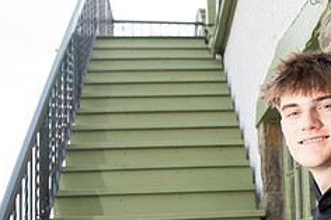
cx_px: 252
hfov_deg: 30.8
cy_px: 268
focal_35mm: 64
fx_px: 588
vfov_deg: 19.8
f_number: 5.6
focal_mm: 26
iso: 320
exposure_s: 1/160
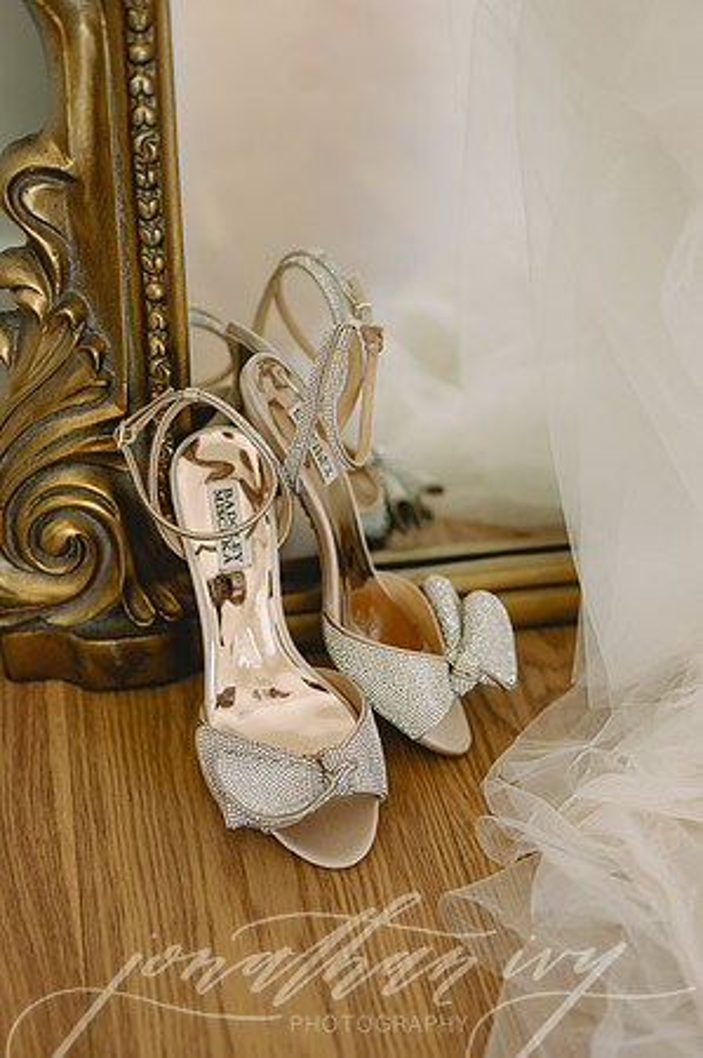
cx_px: 352
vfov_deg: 39.6
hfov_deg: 26.9
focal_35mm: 50
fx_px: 1468
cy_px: 529
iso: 500
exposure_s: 1/160
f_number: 2.5
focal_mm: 50
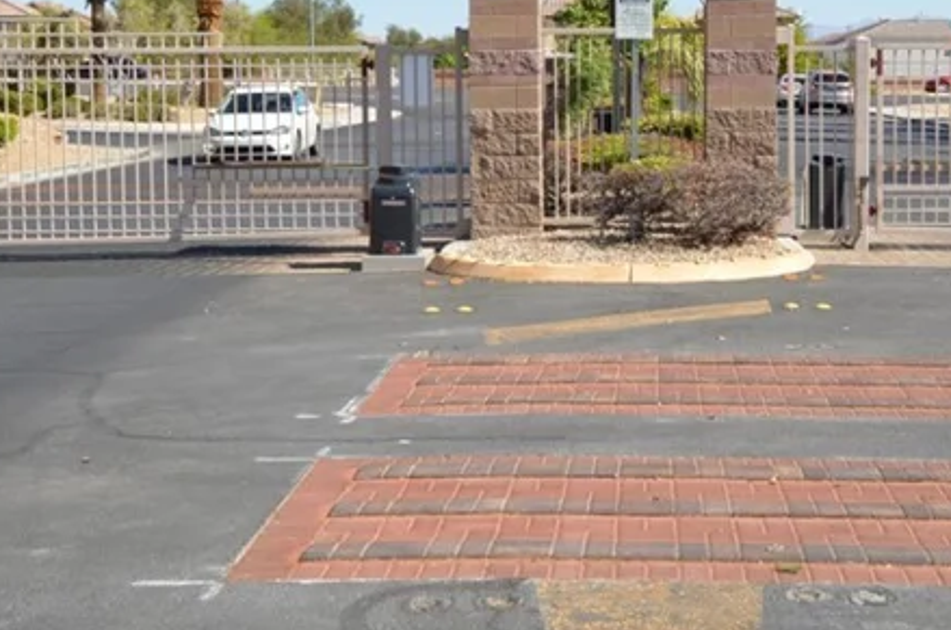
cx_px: 643
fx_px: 1846
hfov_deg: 28.7
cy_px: 232
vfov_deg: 19.3
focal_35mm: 70
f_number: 9
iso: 100
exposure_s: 1/200
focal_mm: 20
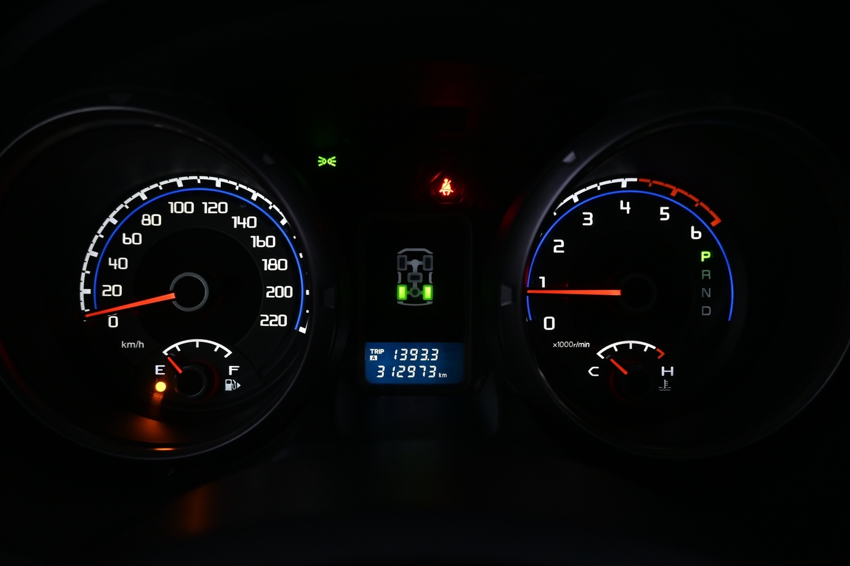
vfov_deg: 39.7
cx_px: 414
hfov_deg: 56.8
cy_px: 287
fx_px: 785
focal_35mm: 33
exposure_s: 1/30
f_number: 4
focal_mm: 21.5
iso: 900
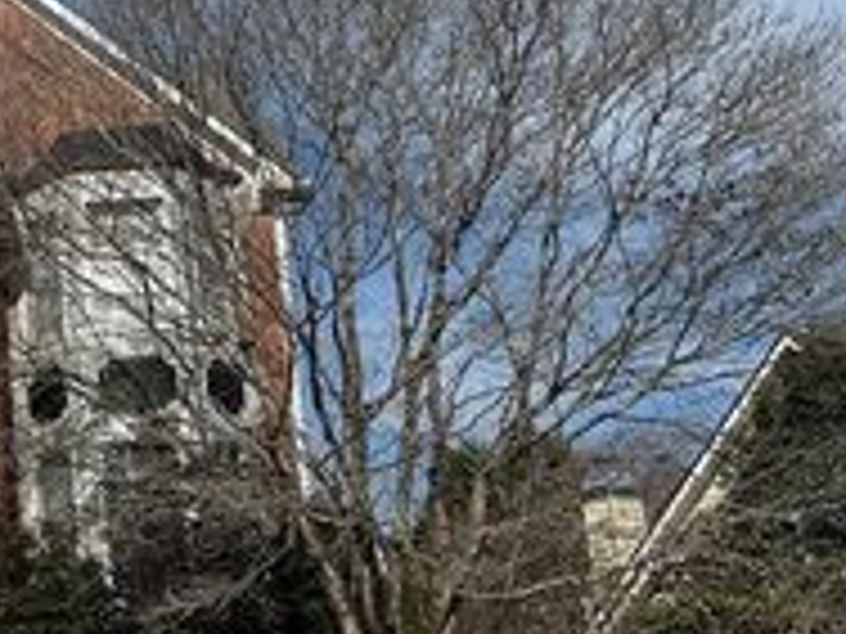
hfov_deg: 25.9
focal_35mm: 64
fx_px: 1564
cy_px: 389
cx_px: -256
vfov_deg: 22.9
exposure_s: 1/7042
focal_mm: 6.86
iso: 80
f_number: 1.78
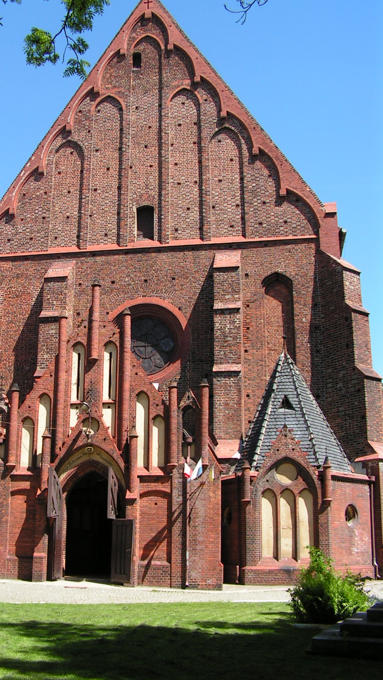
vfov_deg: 50.5
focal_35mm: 40
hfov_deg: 29.5
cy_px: 338
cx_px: 126
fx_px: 722
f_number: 4.8
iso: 64
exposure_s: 1/250
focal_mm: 6
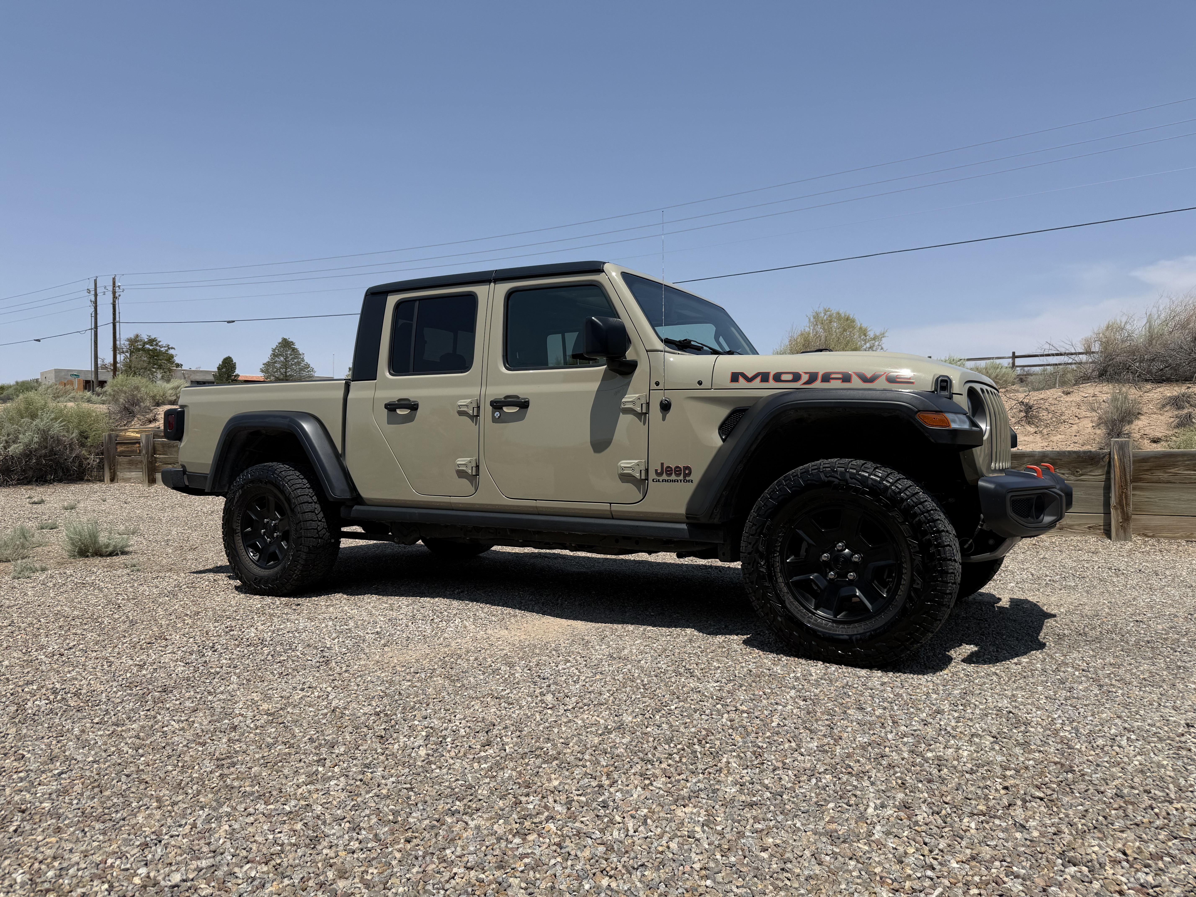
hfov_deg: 71.6
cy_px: 448
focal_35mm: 24
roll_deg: +1.5
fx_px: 829
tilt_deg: +0.1
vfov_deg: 56.8
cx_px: 598
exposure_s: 1/7353
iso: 80
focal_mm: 6.76
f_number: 1.78
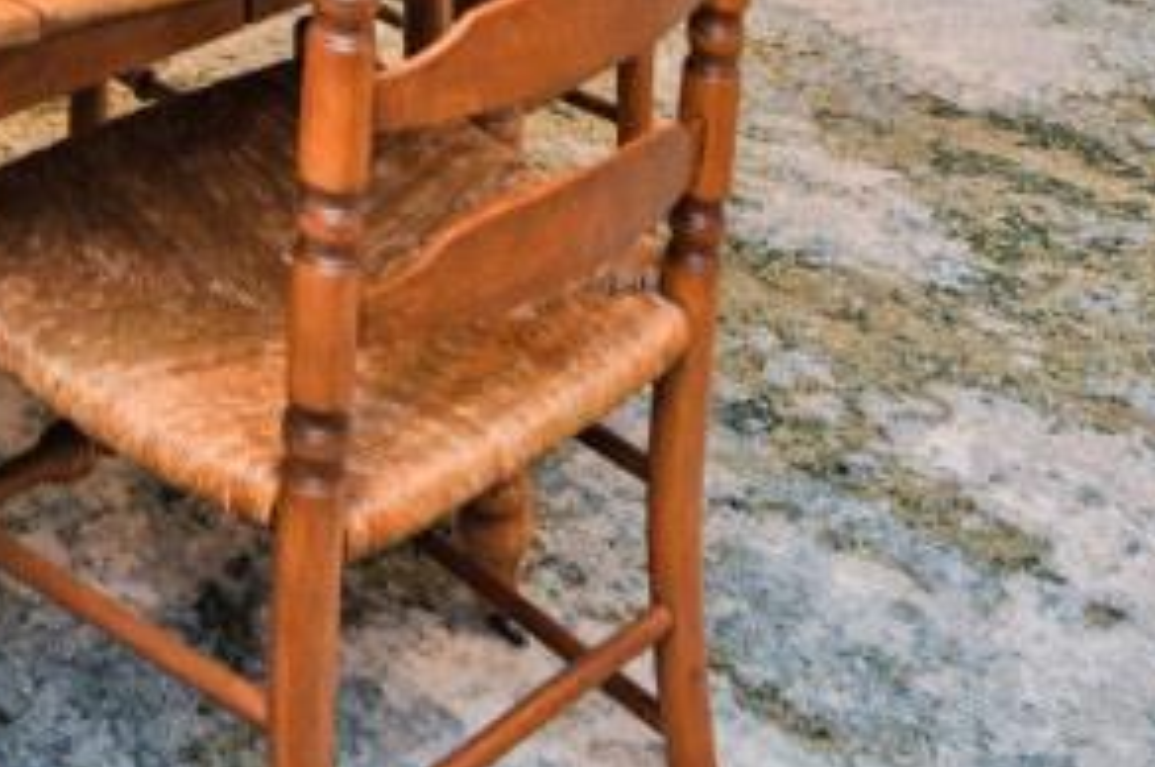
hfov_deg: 26.9
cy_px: -941
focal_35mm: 72
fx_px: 2307
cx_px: 63
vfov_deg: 14.3
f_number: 4
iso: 560
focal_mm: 14
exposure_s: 1/60
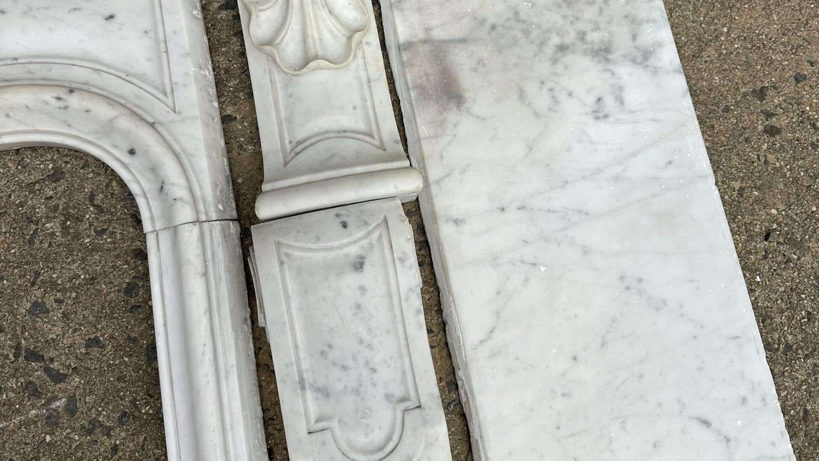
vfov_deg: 33.2
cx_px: 410
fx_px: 760
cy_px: 129
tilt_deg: -75.3
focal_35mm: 35
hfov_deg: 56.6
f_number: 1.78
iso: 80
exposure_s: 1/8197
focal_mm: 6.86
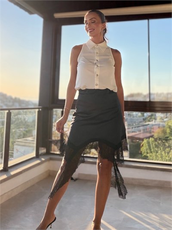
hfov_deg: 46.8
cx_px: 86
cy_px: 115
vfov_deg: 60.0
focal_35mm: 30
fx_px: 199
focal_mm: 2.71
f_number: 1.9
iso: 40
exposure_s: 1/1359
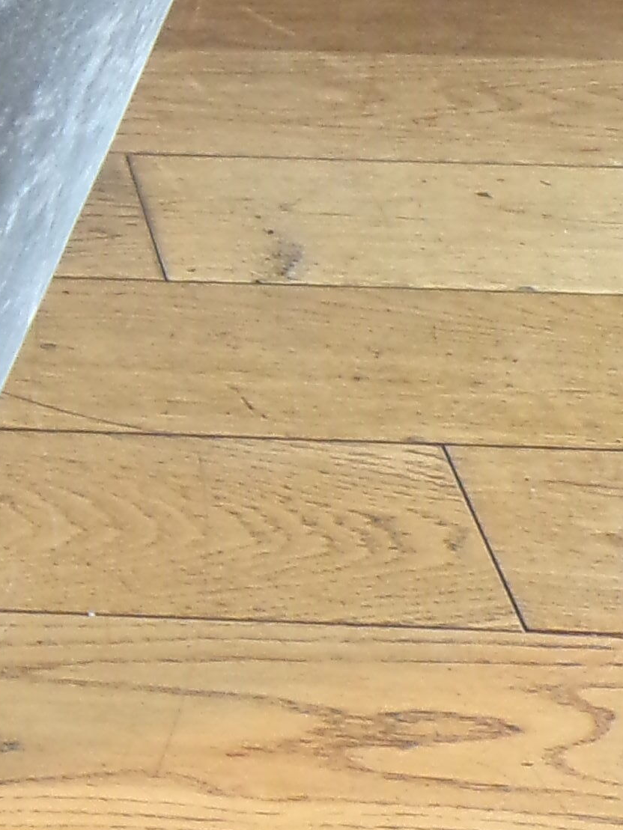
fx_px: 3191
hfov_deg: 10.4
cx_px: -550
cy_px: -97
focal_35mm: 133
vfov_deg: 14.5
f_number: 3.2
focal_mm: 5.8
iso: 317
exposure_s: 1/17
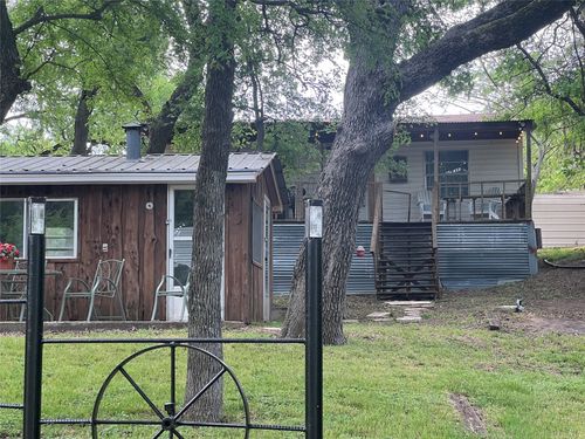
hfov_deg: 25.3
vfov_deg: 19.1
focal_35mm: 77
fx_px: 1301
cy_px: 220
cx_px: 292
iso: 64
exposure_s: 1/99
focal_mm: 9
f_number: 2.8
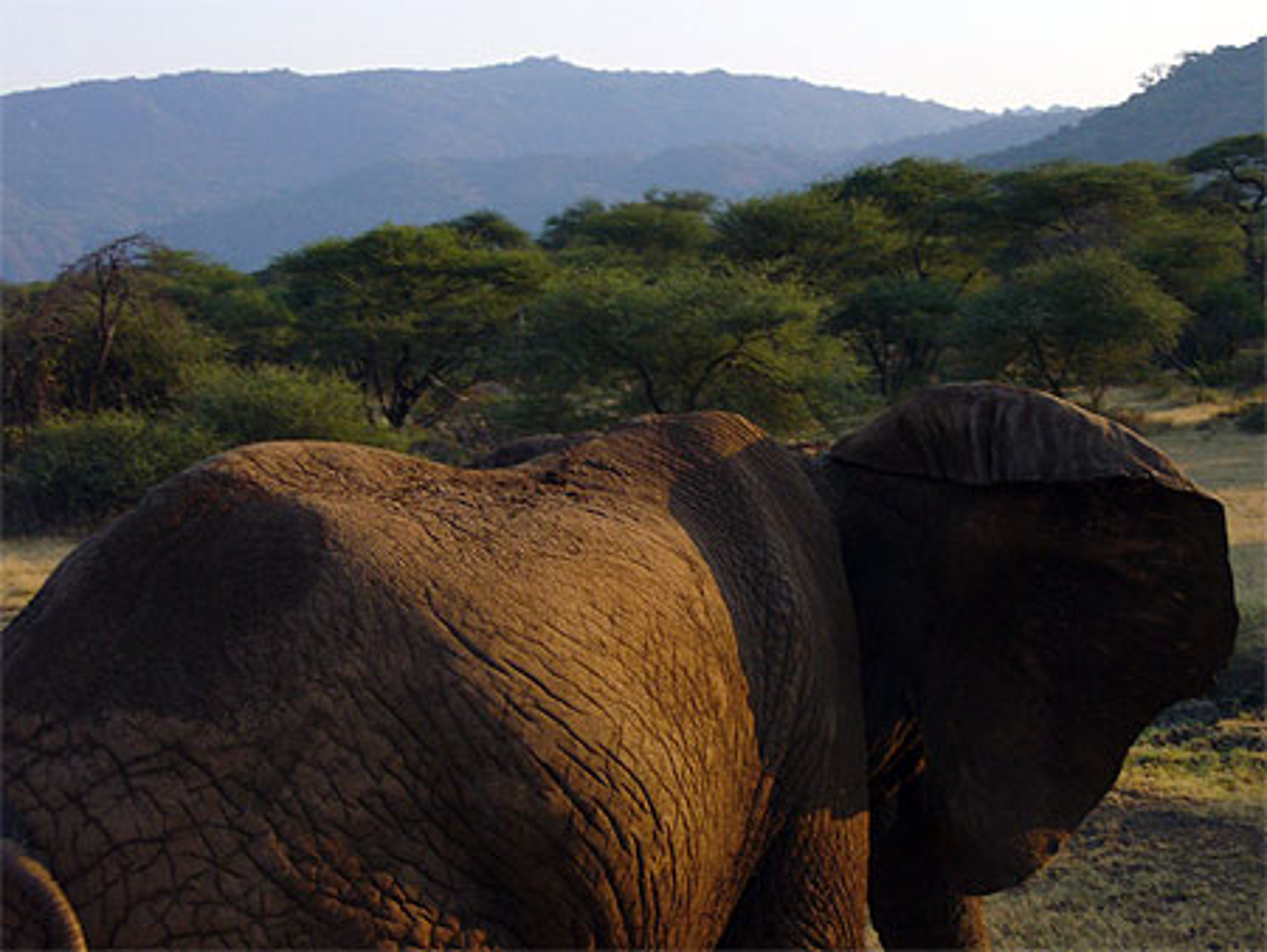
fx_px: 3406
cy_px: 476
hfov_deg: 21.1
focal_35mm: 93
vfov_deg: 15.9
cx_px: 634
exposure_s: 1/250
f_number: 4.6
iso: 100
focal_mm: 15.4
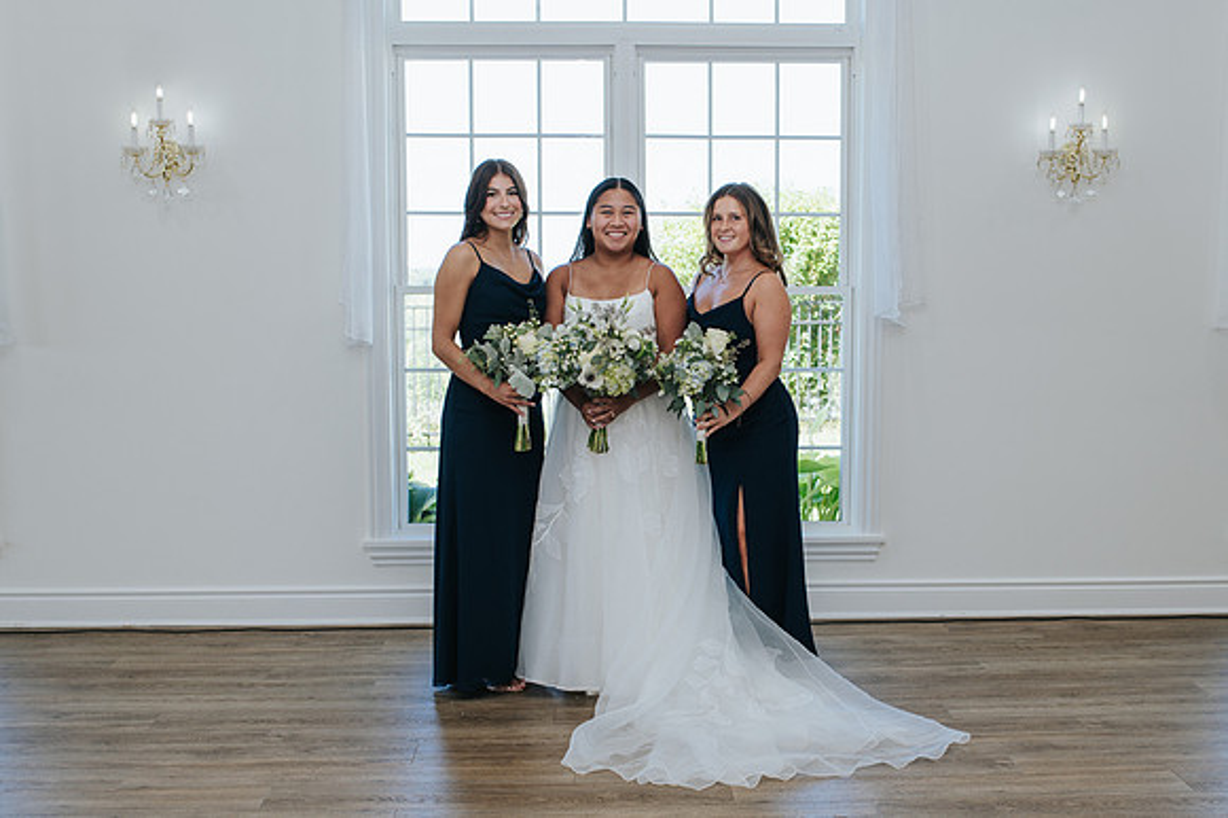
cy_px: 521
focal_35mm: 47
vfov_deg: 28.5
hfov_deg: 42.0
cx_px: 663
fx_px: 1599
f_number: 3.5
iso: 140
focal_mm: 35
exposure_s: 1/200
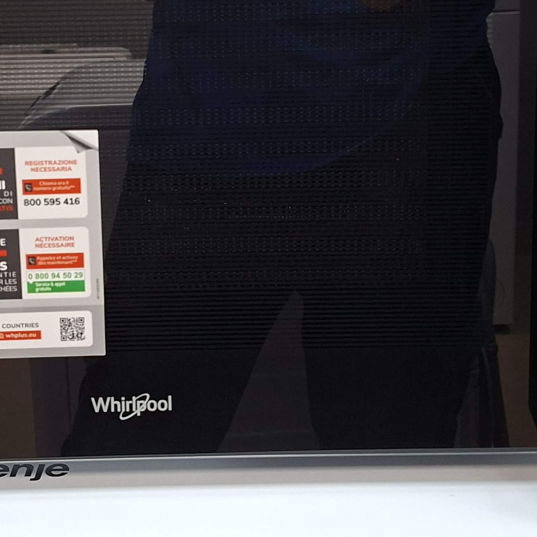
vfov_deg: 27.6
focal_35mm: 61
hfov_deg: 28.1
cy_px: 102
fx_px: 1071
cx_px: 212
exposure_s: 1/50
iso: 200
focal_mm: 5.54
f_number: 1.8
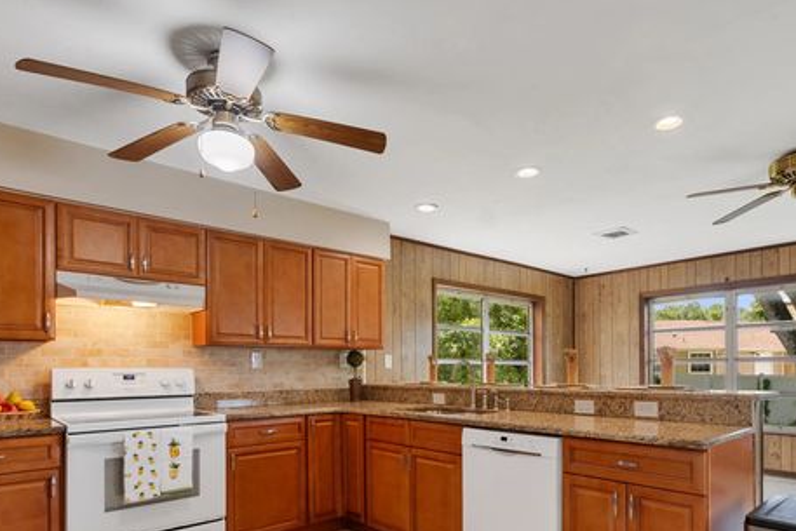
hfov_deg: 80.6
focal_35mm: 21
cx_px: 462
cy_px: 354
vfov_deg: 58.2
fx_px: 464
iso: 320
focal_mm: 10
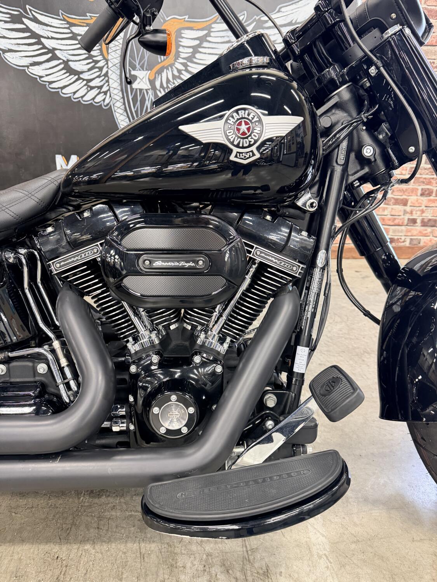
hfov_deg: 56.8
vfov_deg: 71.6
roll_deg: -1.9
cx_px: 218
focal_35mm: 24
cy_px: 291
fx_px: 404
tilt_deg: -21.9
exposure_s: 1/60
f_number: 1.78
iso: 400
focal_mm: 6.76
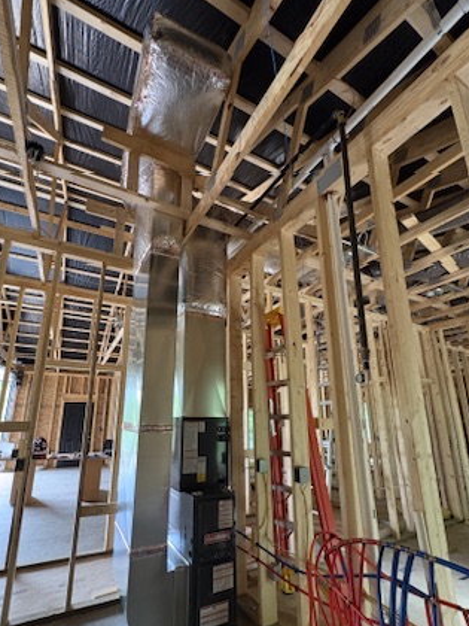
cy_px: 355
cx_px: 216
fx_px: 289
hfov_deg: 78.0
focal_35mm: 16
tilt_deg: +13.3
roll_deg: -0.6
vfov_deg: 93.9
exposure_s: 1/60
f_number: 2.2
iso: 640
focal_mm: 2.22
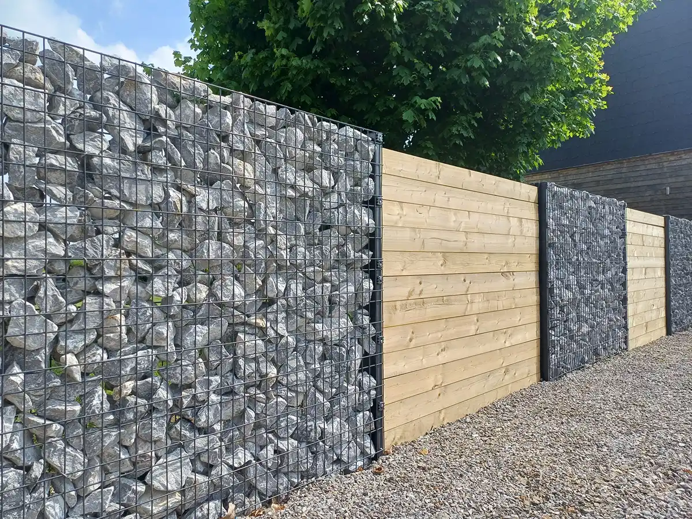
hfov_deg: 69.4
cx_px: 346
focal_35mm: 25
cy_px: 260
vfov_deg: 54.9
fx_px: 500
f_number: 1.8
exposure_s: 1/962
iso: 50
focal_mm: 4.65
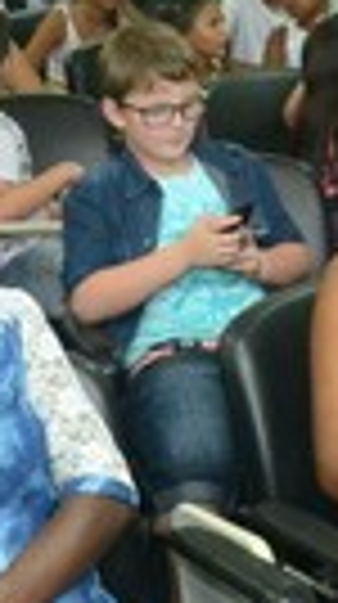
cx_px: 392
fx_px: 1855
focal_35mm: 116
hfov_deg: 10.3
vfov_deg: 18.5
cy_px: 261
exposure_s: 1/100
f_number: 3.8
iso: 3200
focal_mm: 22
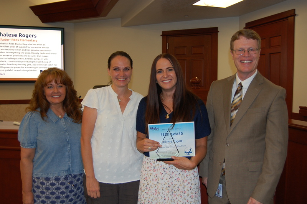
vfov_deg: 38.3
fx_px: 294
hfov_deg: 55.1
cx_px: 154
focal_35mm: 34
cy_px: 102
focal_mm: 23
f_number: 3.8
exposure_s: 1/60
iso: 400
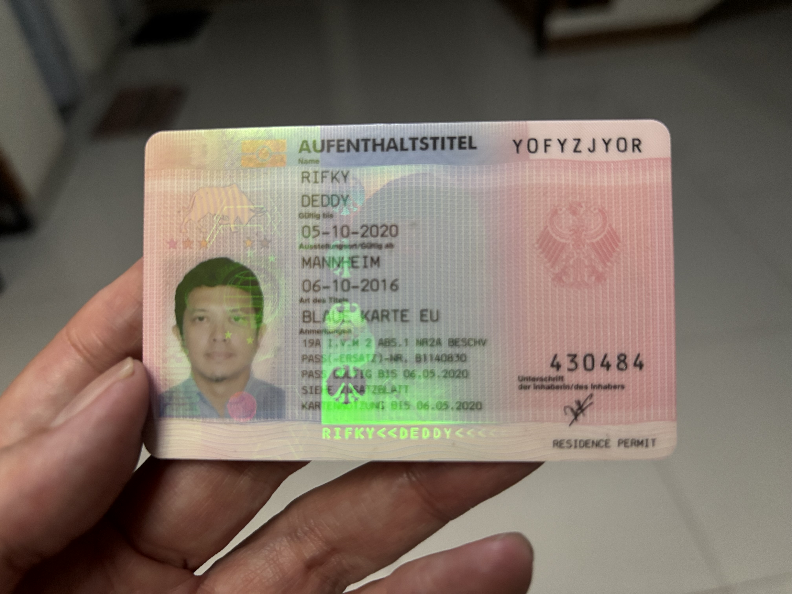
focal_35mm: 26
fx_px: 595
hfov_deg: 67.3
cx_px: 396
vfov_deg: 53.1
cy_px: 297
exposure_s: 1/60
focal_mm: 5.96
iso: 400
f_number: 1.6
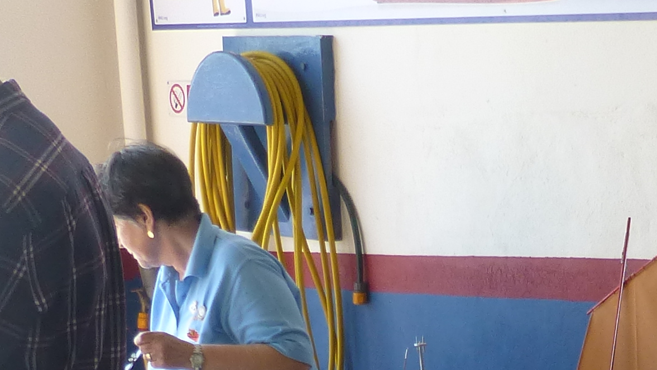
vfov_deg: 11.8
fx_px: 1672
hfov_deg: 21.7
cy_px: 640
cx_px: 587
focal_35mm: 96
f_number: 3.3
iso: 100
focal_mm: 4.3
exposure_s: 1/100
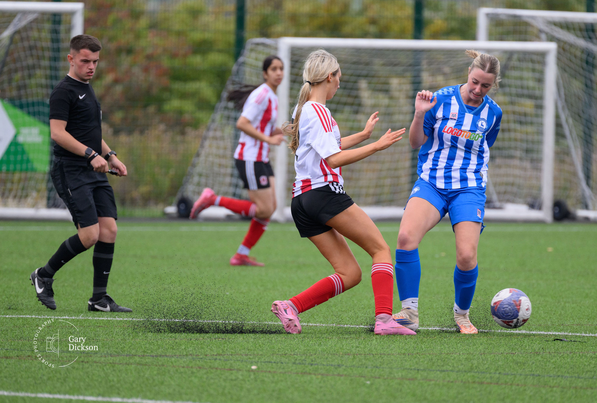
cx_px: 313
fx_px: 8721
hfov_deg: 3.9
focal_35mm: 524
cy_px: 225
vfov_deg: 2.6
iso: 1100
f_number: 5.6
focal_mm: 400
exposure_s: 1/1250
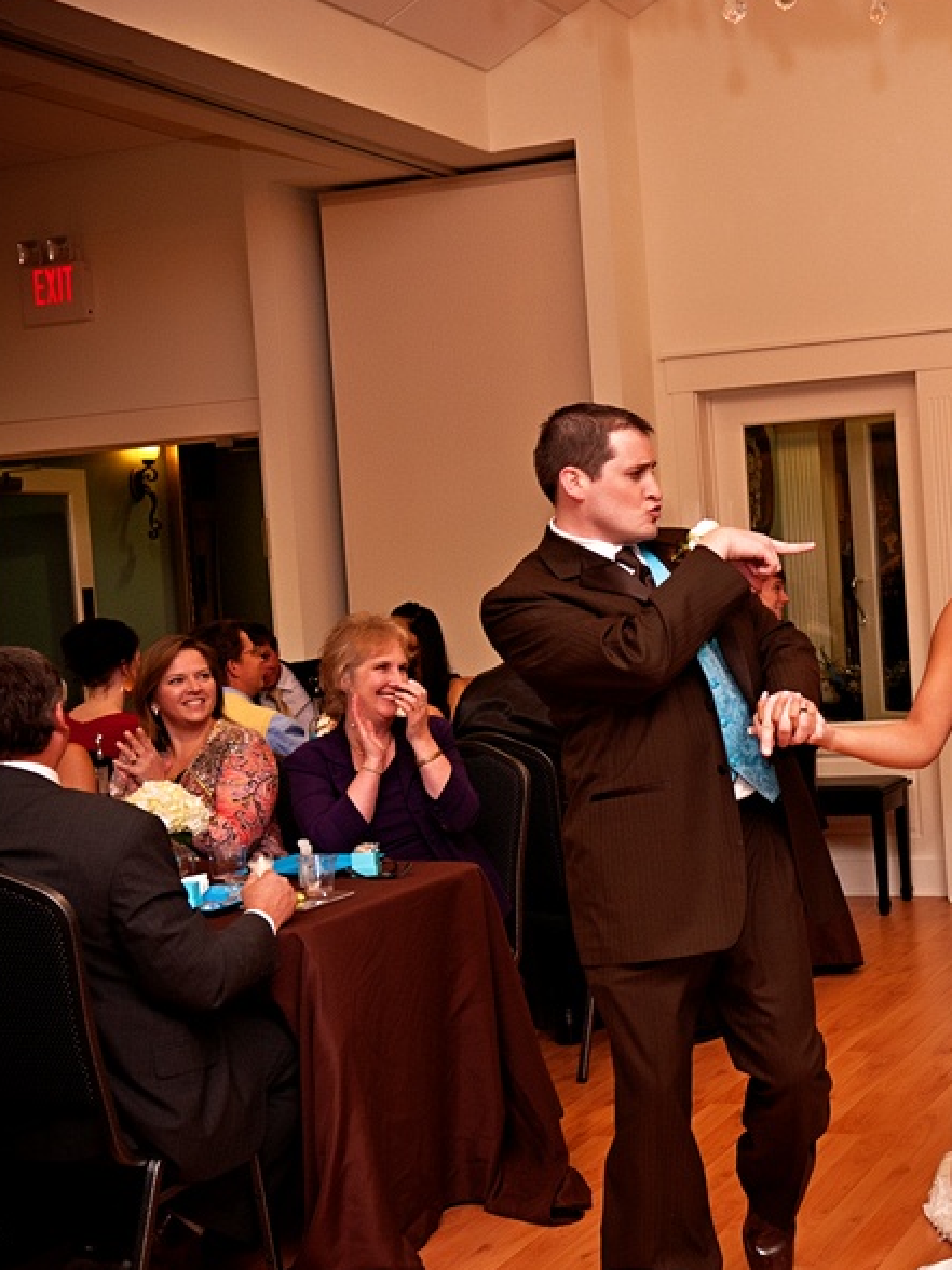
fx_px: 1860
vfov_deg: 37.7
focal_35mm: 51
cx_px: 848
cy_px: 631
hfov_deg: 27.7
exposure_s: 1/160
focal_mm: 23
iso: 400
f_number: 3.5
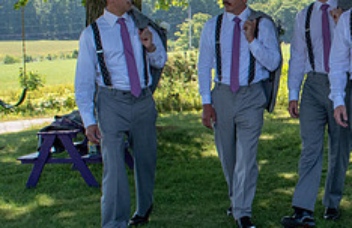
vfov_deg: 16.8
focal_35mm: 80
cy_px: 116
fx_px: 776
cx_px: 355
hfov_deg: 24.4
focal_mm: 18
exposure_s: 1/250
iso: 360
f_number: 8
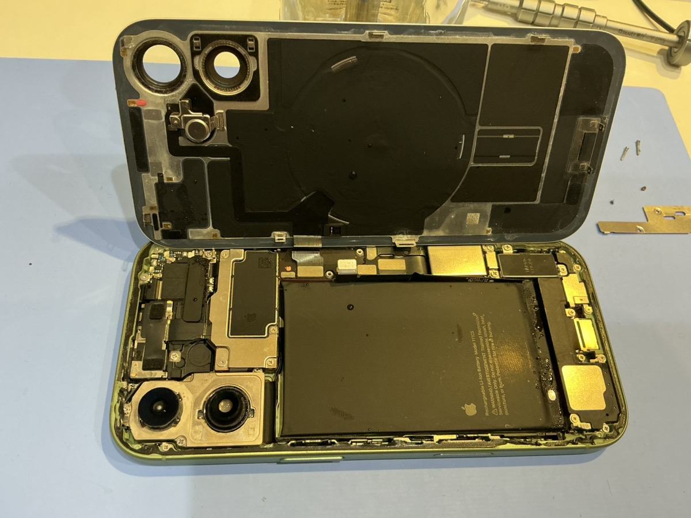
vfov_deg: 48.2
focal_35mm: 29
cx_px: 346
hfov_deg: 61.7
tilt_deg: -59.7
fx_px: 579
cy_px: 259
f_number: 1.8
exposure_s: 1/60
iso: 160
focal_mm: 3
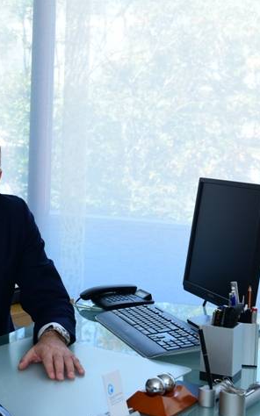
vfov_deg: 30.2
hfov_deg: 18.6
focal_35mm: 68
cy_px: 210
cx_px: 1
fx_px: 771
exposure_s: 1/160
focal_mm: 44
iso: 2000
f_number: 8
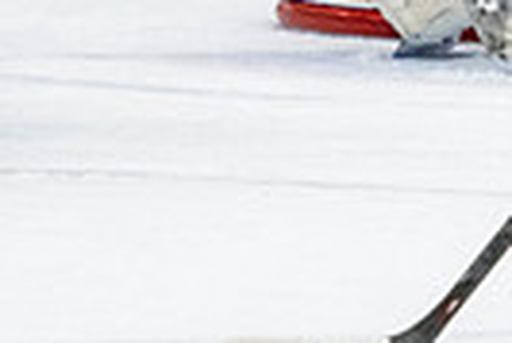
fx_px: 14522
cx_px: -385
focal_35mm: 1020
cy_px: -276
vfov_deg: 1.4
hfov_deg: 2.0
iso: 3200
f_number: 2.8
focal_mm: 155
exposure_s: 1/640
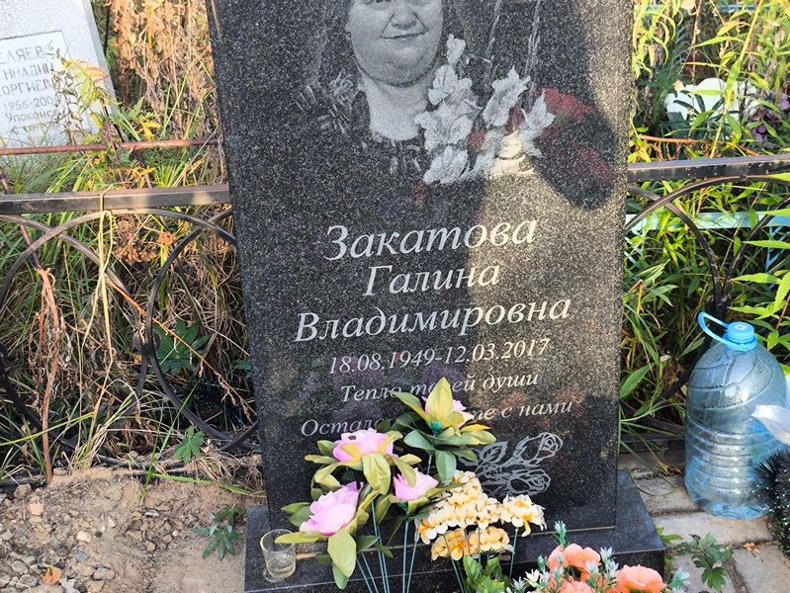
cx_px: 395
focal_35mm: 50
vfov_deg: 29.1
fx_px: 1142
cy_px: 296
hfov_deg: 38.2
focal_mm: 4.71
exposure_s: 1/111
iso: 50
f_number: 1.7
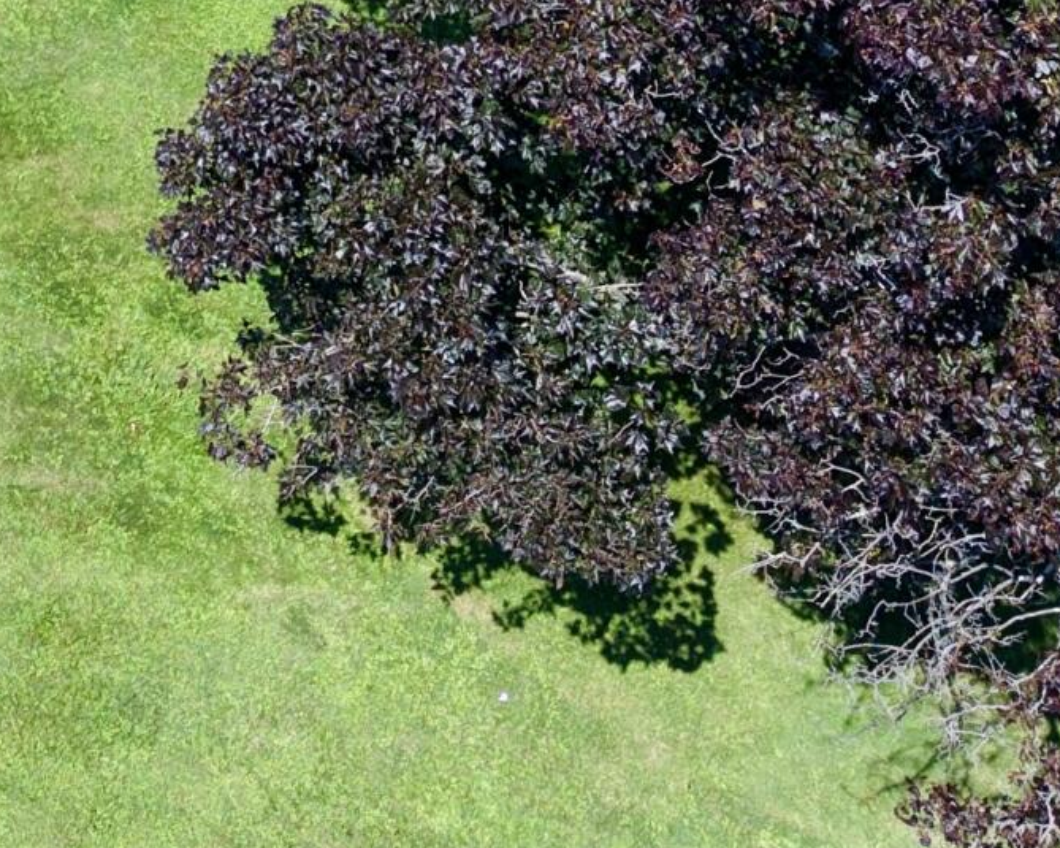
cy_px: -881
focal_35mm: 105
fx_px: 3294
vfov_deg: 12.7
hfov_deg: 17.3
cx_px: -268
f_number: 1.8
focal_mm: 8.67
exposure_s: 1/3000
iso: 150
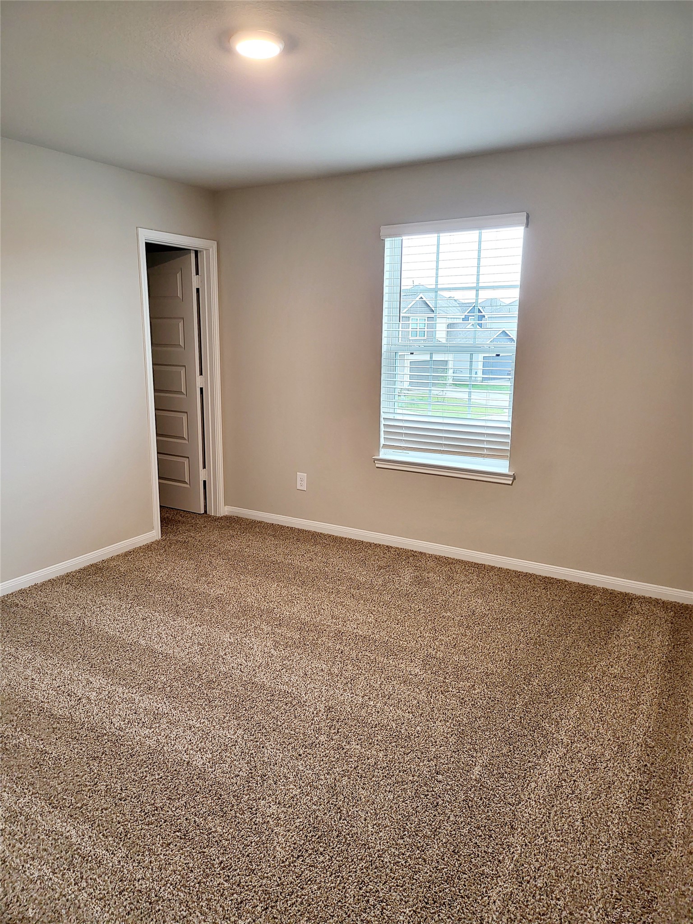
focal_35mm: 24
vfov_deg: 71.6
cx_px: 346
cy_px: 462
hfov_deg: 56.8
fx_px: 641
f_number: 1.8
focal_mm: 5
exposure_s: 1/60.2
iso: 200
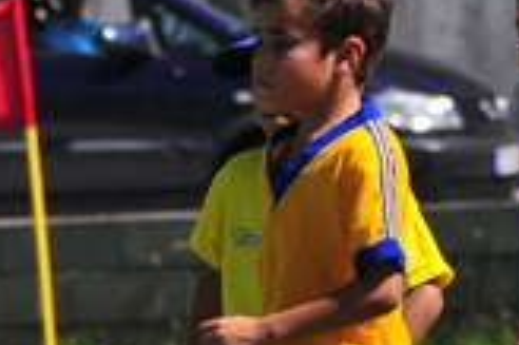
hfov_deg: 4.8
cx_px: 13
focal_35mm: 432
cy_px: 434
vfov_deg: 3.2
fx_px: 6227
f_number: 3.5
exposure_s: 1/1250
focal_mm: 105
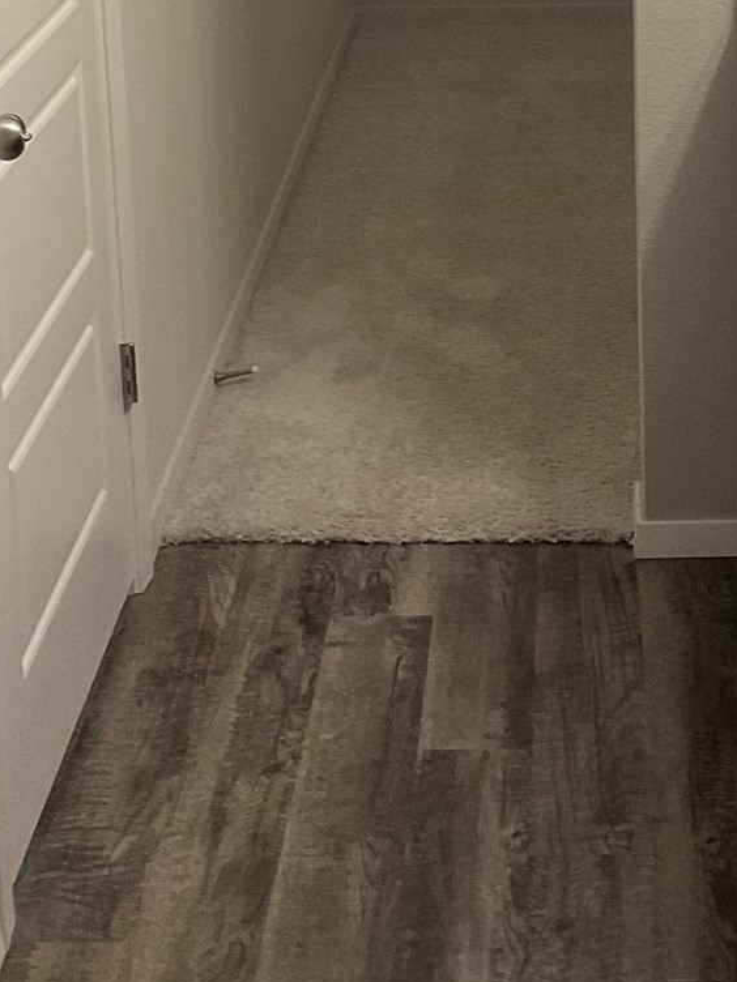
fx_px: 2101
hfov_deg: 19.8
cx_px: 553
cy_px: -44
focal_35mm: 74
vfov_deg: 24.8
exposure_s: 1/60
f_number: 1.8
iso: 64
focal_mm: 3
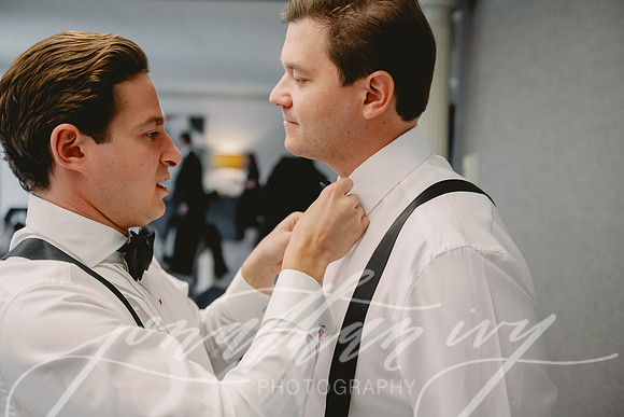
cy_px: 208
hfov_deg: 50.7
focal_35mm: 38
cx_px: 312
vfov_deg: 35.1
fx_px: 659
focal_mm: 38
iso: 1600
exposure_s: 1/500
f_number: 2.8
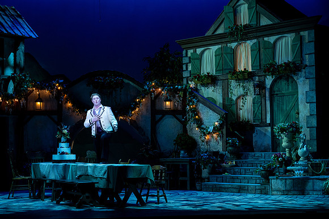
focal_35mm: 70
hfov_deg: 28.8
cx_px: 164
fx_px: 640
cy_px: 110
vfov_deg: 19.5
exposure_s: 1/160
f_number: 5
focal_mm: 70
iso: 1000
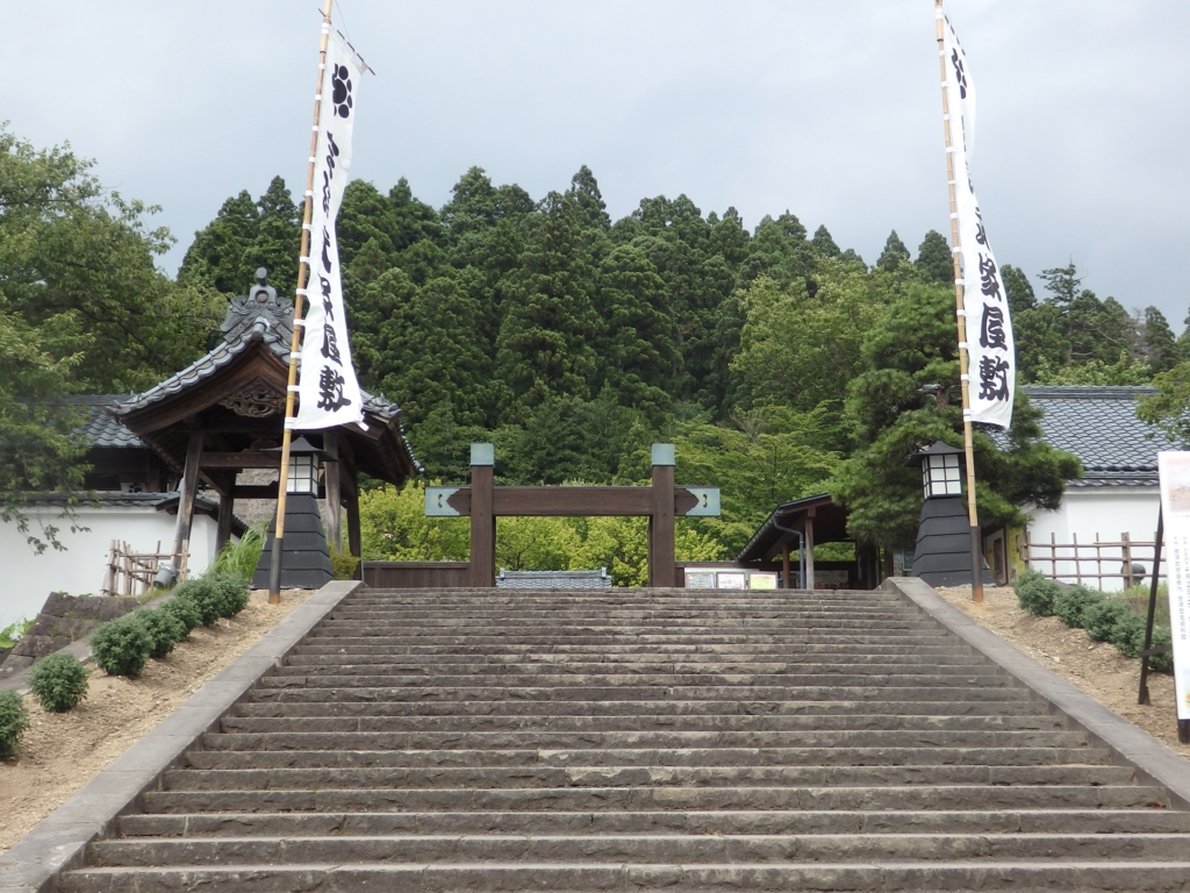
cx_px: 595
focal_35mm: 45
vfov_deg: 32.2
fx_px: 1547
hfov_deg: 42.1
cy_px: 446
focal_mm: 8
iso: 125
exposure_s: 1/320
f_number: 3.8
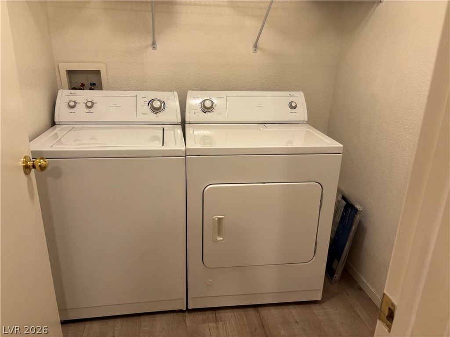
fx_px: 338
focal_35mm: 26
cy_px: 168
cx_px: 225
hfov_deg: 67.3
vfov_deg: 53.1
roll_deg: -1.0
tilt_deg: -19.8
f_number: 1.6
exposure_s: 1/60
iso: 125
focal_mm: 5.96
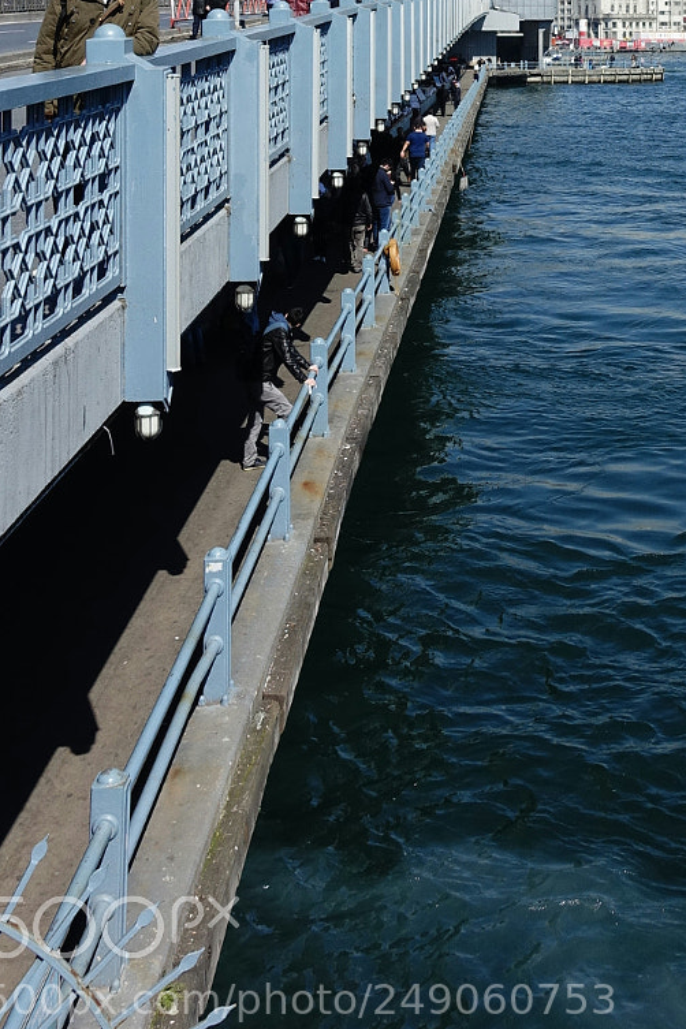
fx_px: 1458
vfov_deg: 35.4
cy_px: 14
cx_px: 629
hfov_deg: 25.6
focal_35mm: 51
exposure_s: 1/400
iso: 125
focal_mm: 8.8
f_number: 7.1
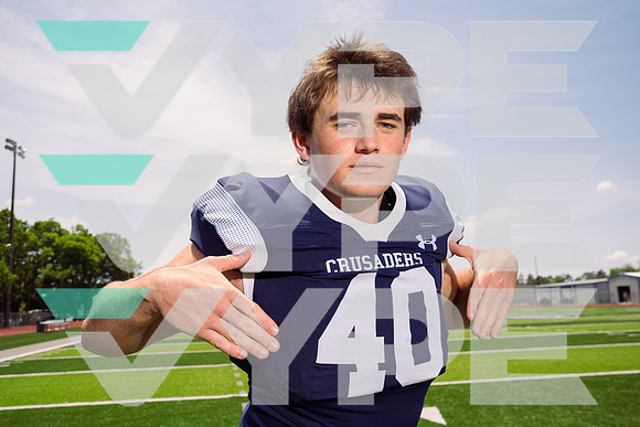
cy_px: 214
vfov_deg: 40.0
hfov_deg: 57.2
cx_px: 320
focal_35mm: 33
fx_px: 587
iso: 50
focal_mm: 33
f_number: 7.1
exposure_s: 1/250
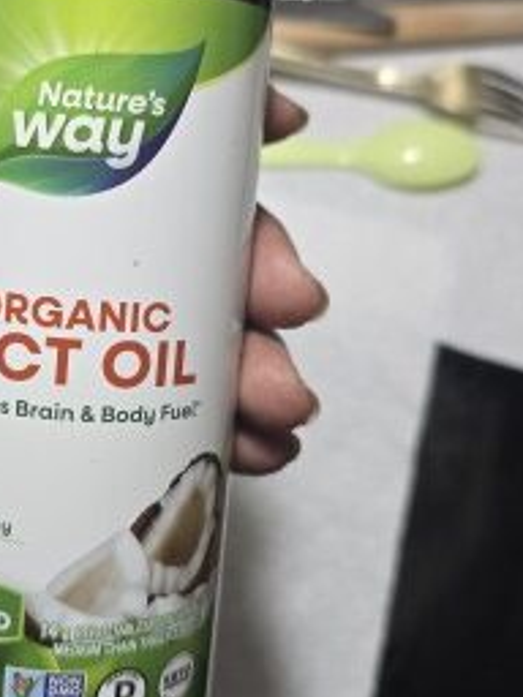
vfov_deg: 42.0
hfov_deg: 31.7
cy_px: 294
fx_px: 907
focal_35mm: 45
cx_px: 143
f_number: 1.7
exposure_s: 1/120
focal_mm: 6.3
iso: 200
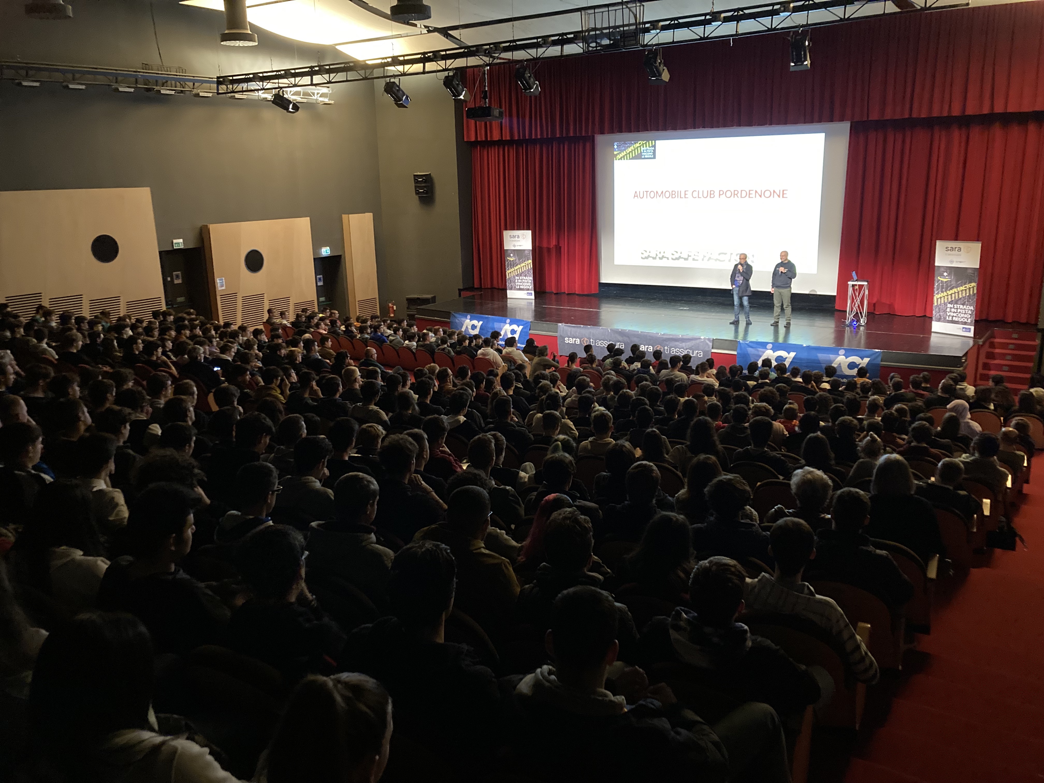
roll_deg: +0.1
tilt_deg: -13.4
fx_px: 844
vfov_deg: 49.7
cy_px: 392
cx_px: 522
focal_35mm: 28
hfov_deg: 63.4
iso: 640
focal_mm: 3.99
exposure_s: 1/20
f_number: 1.8
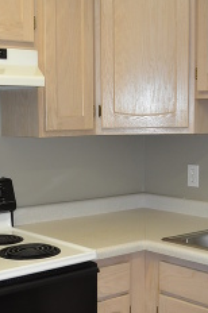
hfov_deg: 21.8
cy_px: 192
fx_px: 539
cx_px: 72
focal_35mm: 62
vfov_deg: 32.3
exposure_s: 1/100
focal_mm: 20
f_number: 3.8
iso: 800
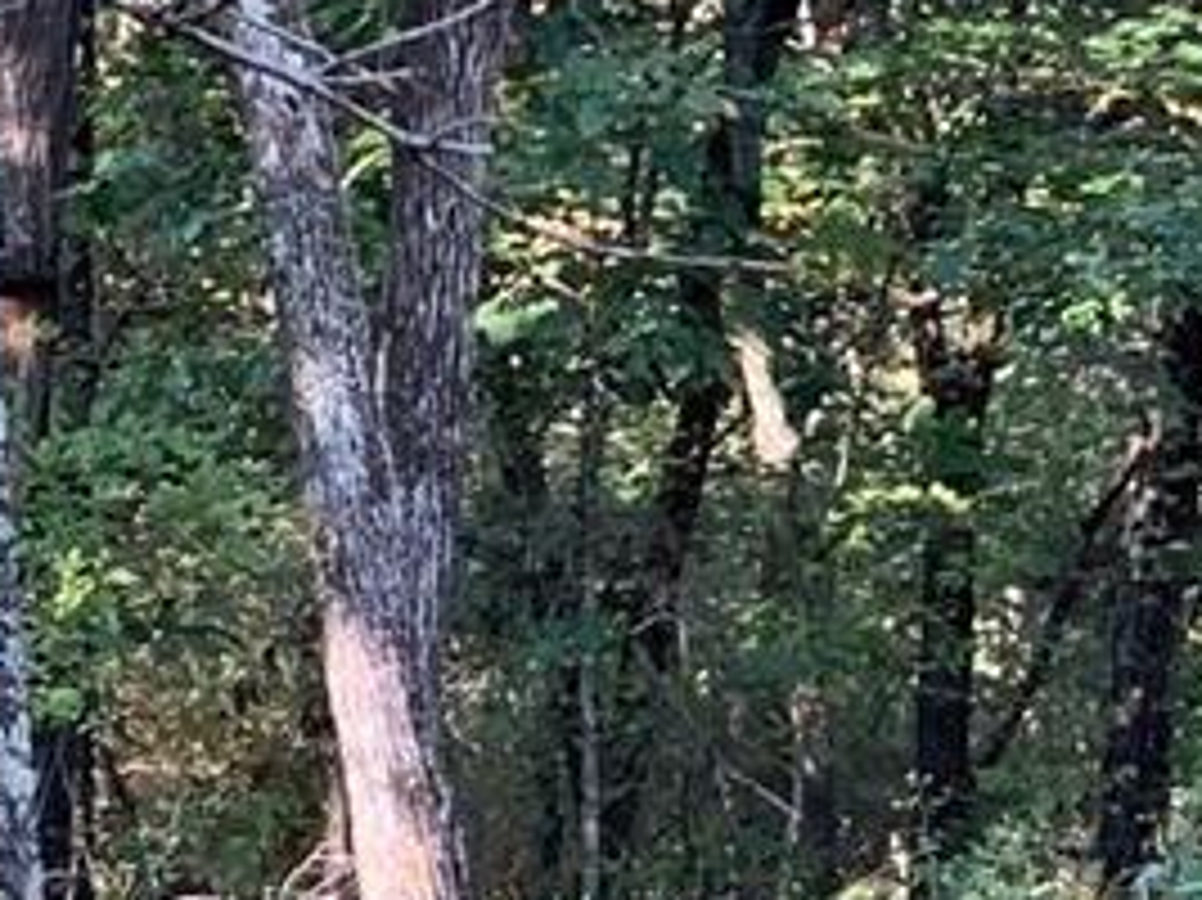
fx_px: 10829
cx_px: -1148
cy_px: 1066
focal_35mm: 312
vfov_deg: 4.7
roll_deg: +0.2
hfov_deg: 6.2
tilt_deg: -6.0
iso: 64
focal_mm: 6
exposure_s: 1/122
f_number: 2.4
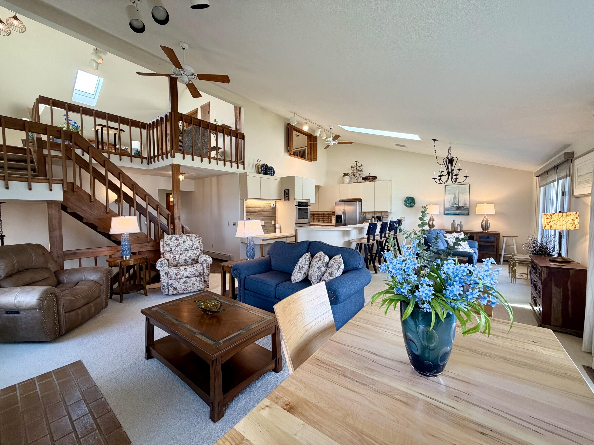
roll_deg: +0.5
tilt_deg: -2.8
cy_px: 222
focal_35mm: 14
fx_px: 240
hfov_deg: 102.1
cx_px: 297
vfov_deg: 85.7
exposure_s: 1/120
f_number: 2.2
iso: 200
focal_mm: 2.22
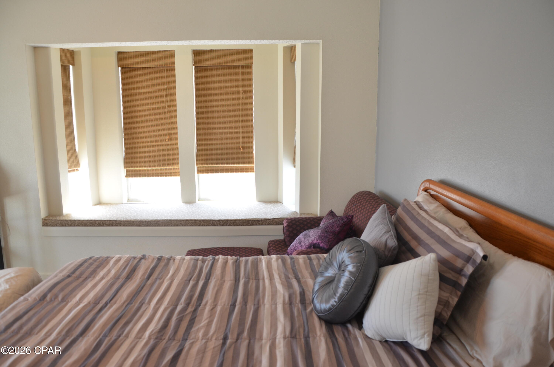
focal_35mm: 27
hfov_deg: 67.5
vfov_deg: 47.7
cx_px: 277
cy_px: 184
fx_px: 415
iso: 400
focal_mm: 18
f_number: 4.5
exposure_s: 1/80
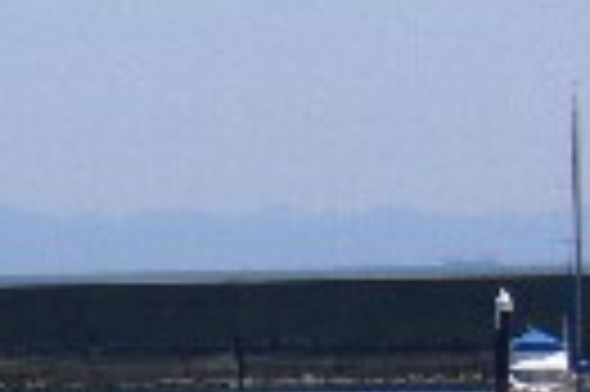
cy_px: 716
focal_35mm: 546
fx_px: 8937
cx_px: -1081
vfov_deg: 2.5
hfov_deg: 3.7
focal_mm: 18.2
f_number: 5.6
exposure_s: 1/400
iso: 80
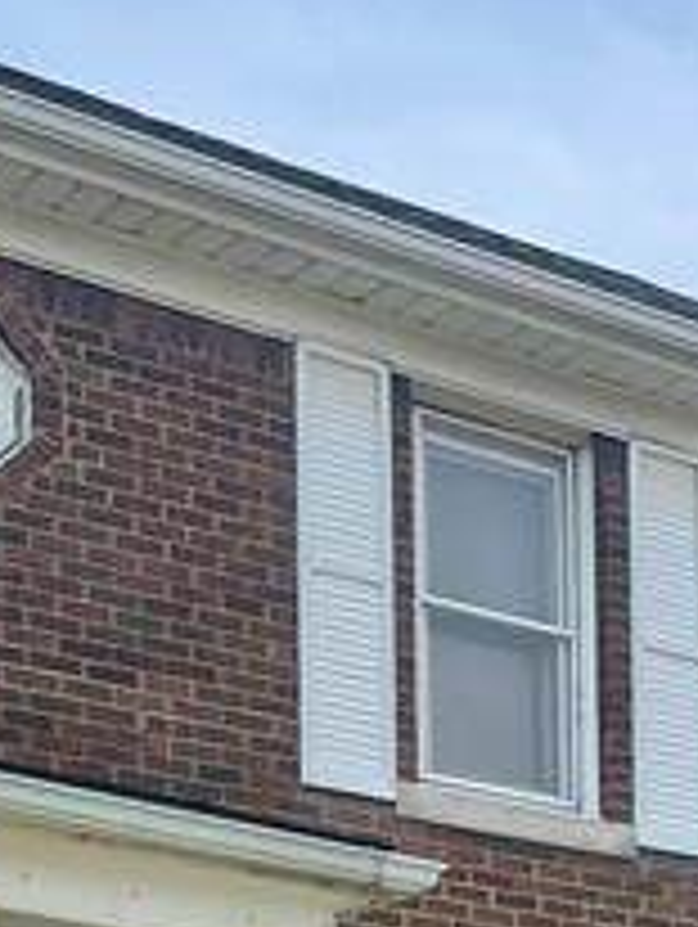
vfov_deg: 18.2
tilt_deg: +3.4
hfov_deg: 15.9
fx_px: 2495
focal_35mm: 93
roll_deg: +0.3
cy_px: 1485
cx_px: 369
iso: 32
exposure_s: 1/2387
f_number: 1.6
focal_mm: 5.1
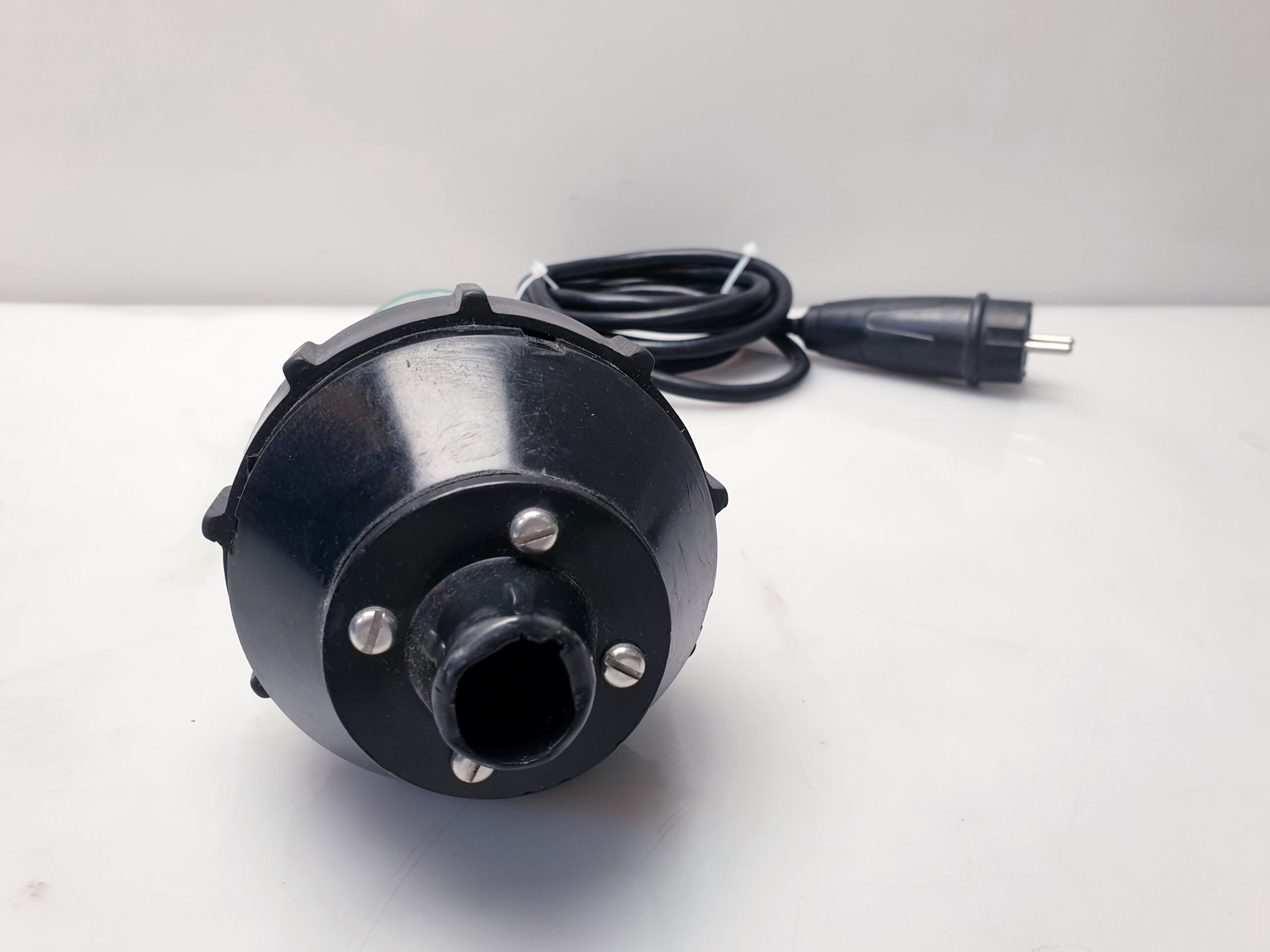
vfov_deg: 53.1
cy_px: 476
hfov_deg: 67.3
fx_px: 954
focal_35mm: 26
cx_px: 635
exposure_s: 1/50
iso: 80
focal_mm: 4.3
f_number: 2.4
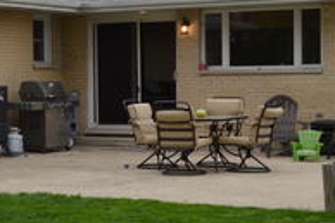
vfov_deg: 12.5
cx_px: -38
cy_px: 111
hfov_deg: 18.1
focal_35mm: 109
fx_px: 1013
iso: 100
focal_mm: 22
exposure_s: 1/125
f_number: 5.6
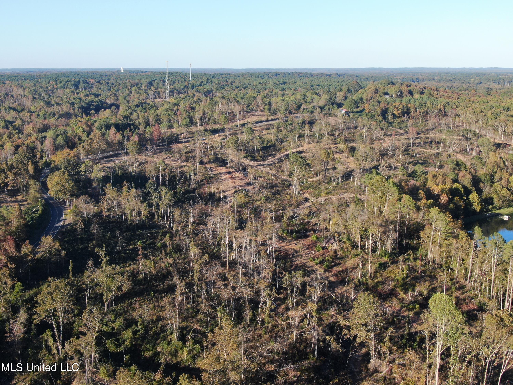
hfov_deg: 42.9
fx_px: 652
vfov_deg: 32.9
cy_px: 192
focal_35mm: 44
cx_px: 256
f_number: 3.6
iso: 100
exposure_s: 1/320
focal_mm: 7.71
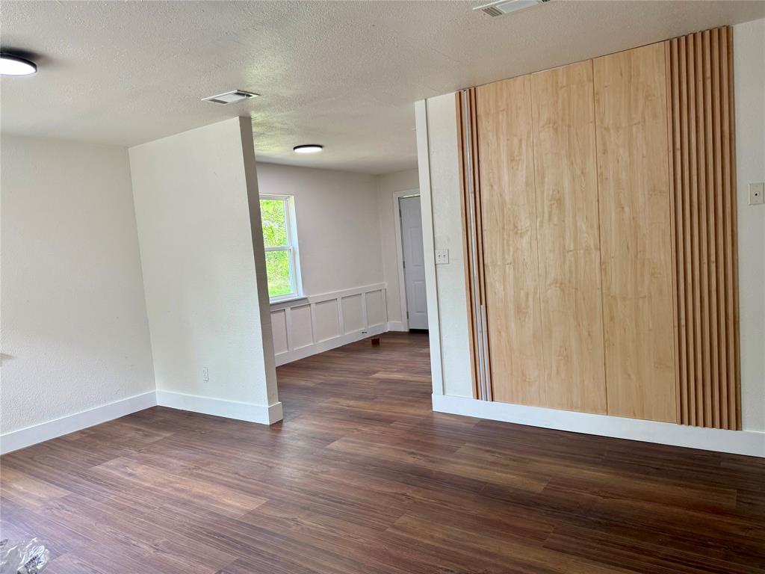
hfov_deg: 71.6
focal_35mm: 24
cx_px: 382
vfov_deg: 56.8
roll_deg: +3.7
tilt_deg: -4.1
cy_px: 287
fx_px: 530
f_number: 1.78
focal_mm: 6.76
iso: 160
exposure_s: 1/120
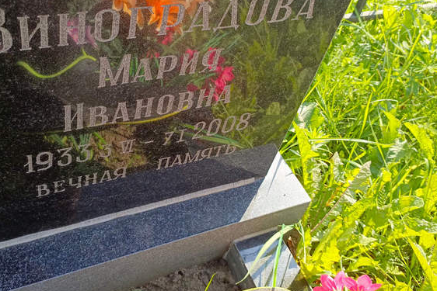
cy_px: 85
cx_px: 179
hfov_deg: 51.6
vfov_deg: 35.4
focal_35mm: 37
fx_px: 449
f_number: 1.69
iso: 101
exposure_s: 1/229
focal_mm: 4.76
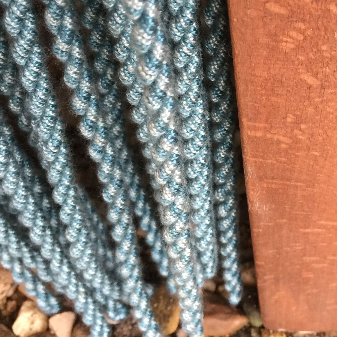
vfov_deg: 27.8
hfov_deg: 27.6
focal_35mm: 61
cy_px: 87
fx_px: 672
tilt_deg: -45.8
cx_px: 273
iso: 64
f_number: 2.2
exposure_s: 1/33
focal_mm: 4.15
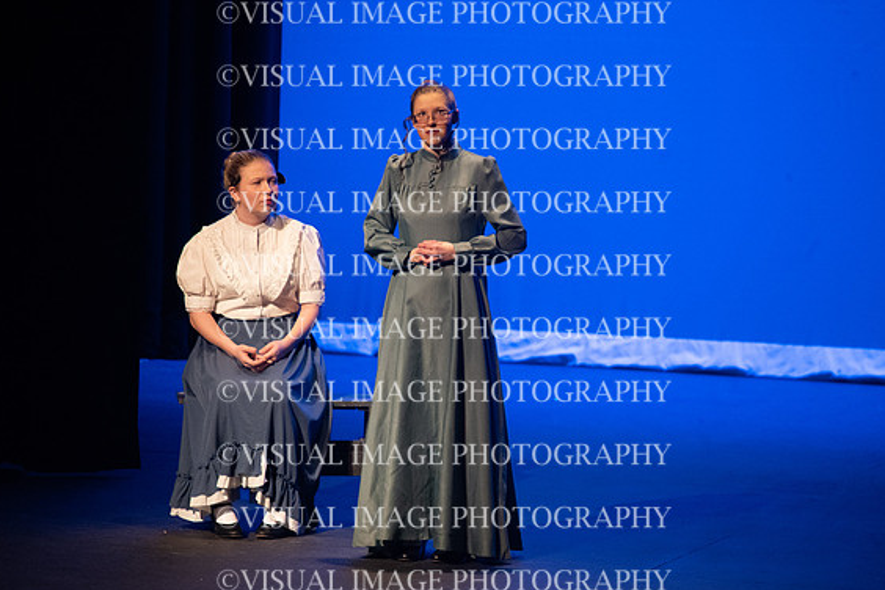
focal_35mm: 432
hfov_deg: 4.8
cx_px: 444
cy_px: 297
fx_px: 10619
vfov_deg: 3.2
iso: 10000
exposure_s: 1/160
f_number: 6.3
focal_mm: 420
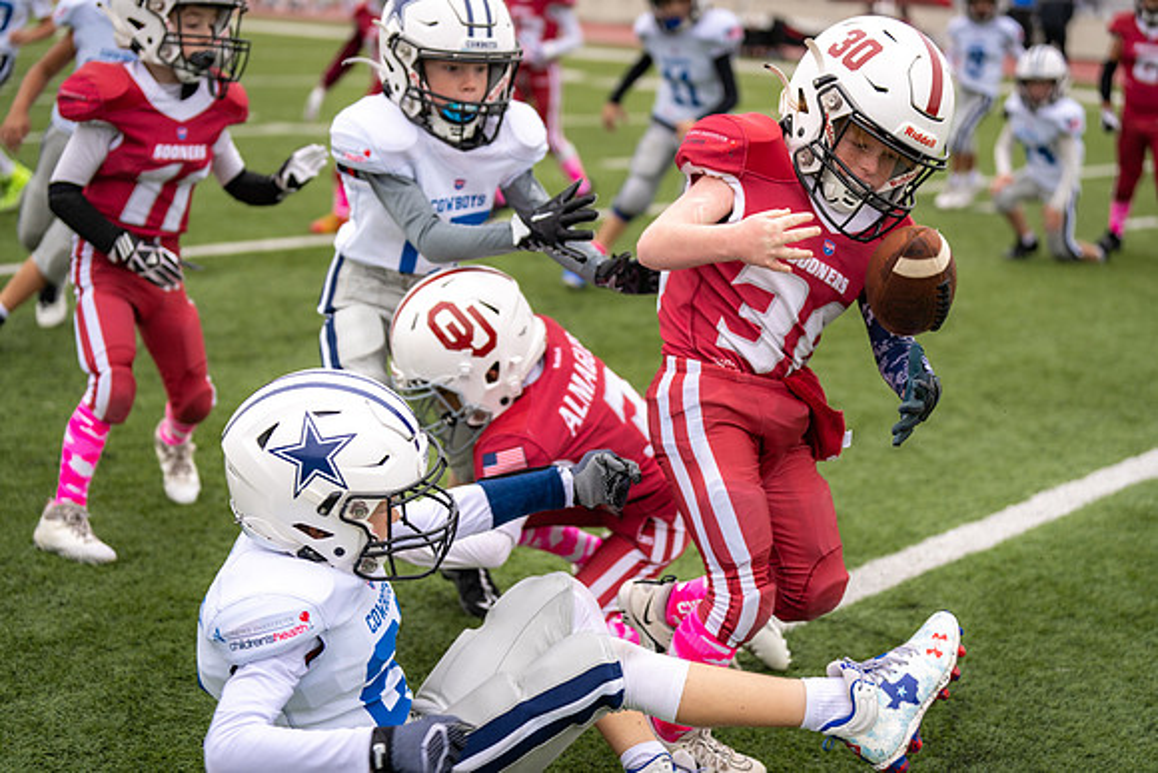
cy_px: 386
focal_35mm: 70
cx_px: 579
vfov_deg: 19.5
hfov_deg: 28.8
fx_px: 2252
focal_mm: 70
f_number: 2.8
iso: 160
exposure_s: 1/1250
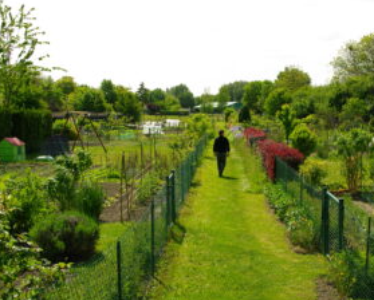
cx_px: 235
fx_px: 521
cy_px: 122
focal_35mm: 47
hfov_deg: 39.2
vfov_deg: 32.1
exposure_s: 1/1500
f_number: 9.5
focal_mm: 20.63
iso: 800
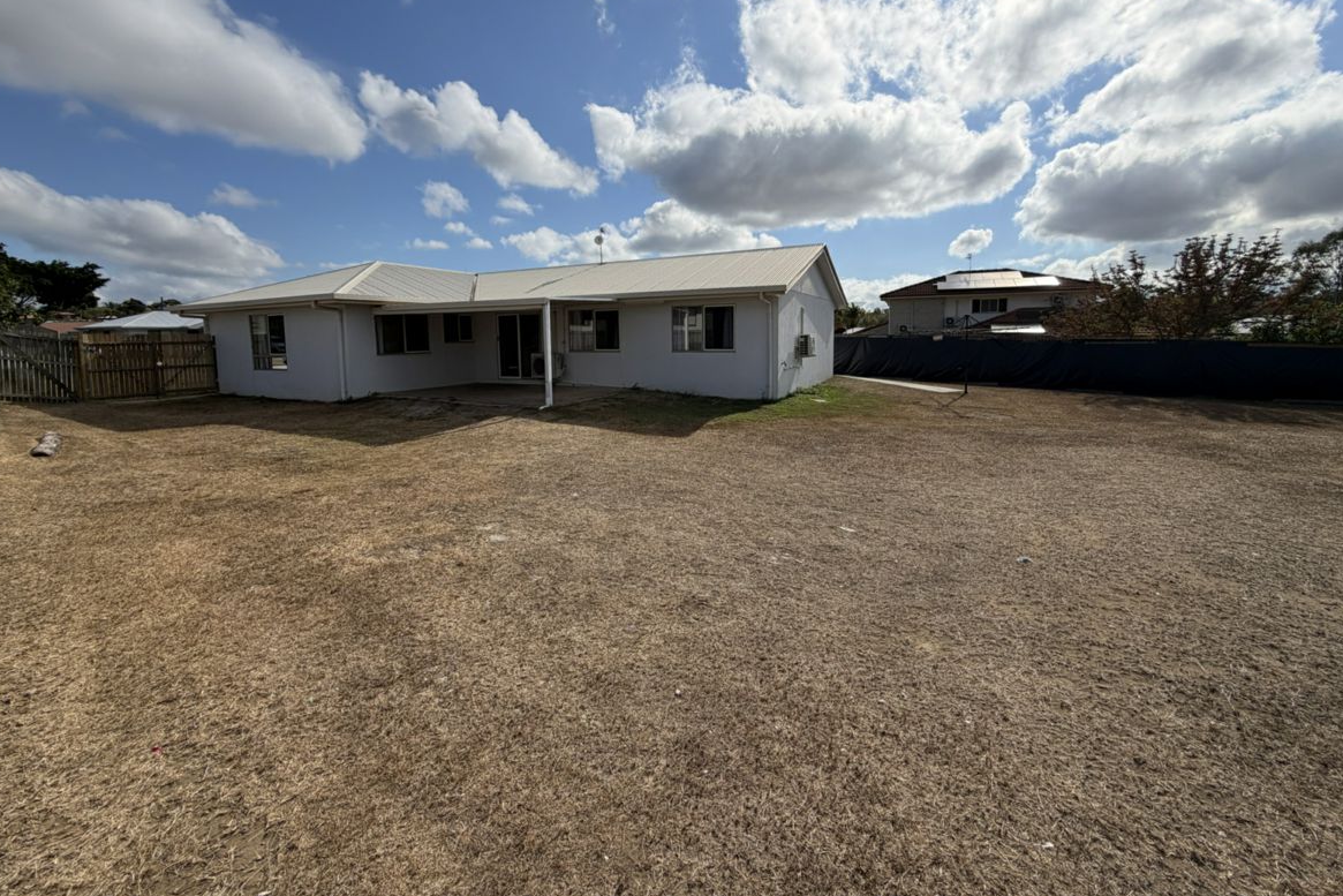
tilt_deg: -3.7
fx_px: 560
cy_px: 381
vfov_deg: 76.8
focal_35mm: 15
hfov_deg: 100.4
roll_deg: +1.7
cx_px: 673
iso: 20
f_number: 2.2
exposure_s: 1/1795
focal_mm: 2.22
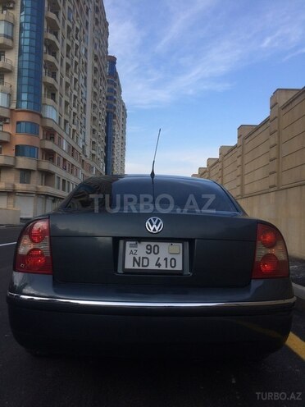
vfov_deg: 61.7
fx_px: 341
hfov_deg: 48.2
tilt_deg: +0.8
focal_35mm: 29
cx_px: 152
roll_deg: -0.2
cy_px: 204
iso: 32
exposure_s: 1/1208
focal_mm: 4.15
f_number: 2.2
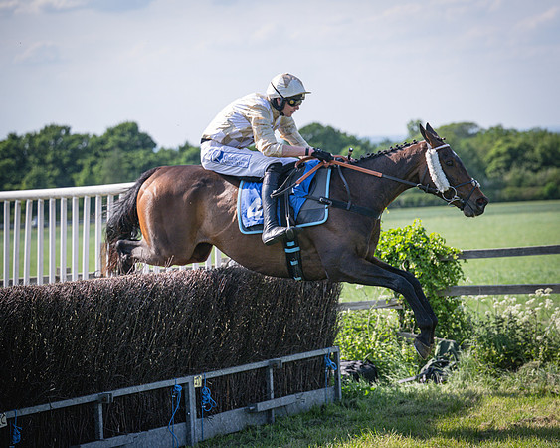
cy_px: 223
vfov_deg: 13.2
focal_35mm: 117
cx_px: 317
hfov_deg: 16.5
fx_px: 1932
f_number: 4
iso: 400
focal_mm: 101
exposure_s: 1/3200
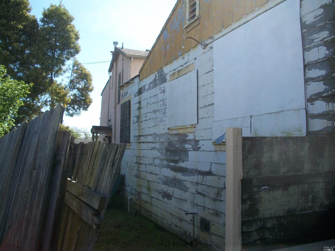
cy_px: 126
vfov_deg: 40.7
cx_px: 168
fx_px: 339
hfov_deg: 52.6
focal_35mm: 35
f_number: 3.1
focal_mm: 6.3
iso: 80
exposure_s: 1/640
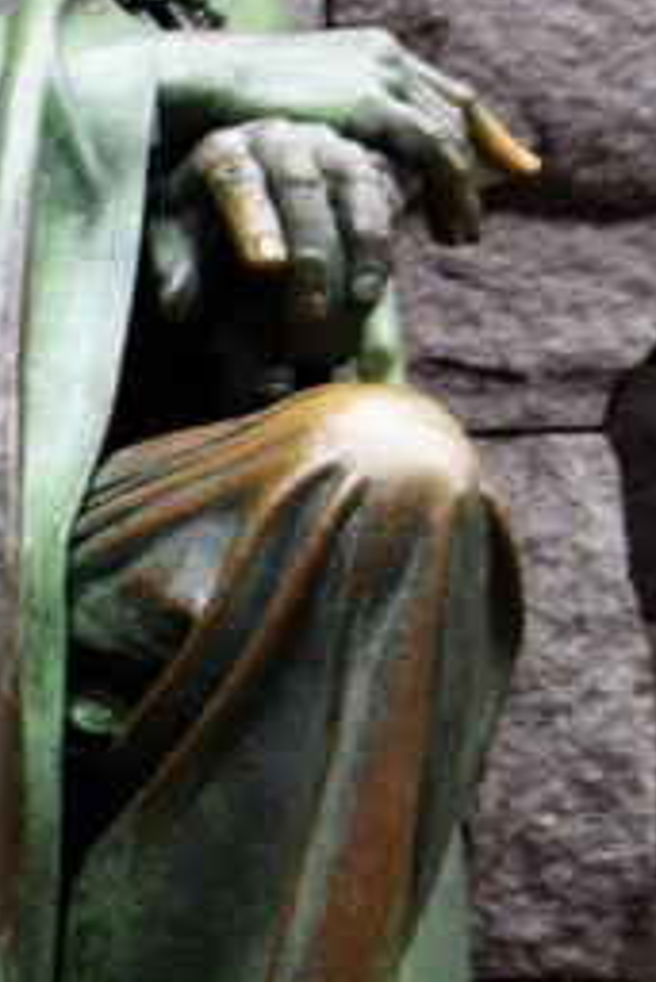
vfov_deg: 18.9
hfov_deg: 11.9
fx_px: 2948
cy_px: 629
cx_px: -451
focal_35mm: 108
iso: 640
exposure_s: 1/60
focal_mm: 18
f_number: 4
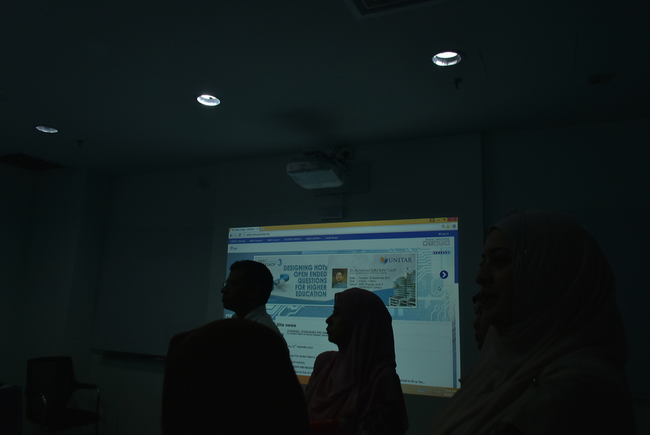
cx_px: 325
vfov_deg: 48.0
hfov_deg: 67.3
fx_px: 488
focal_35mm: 27
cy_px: 218
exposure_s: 1/250
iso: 400
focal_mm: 18
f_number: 7.1
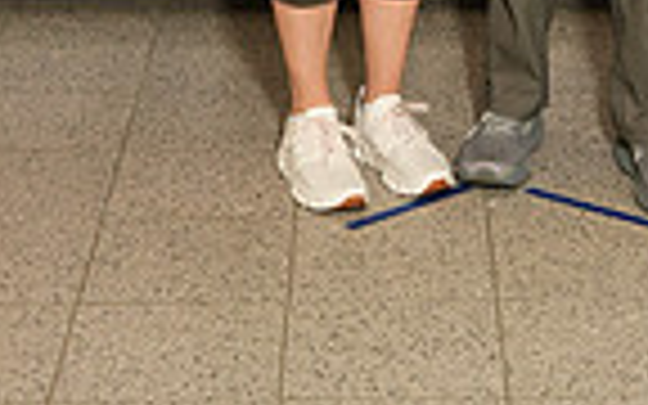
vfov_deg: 8.8
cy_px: -450
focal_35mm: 139
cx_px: 486
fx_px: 2448
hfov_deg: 15.0
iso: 400
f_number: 8
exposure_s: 1/100
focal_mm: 29
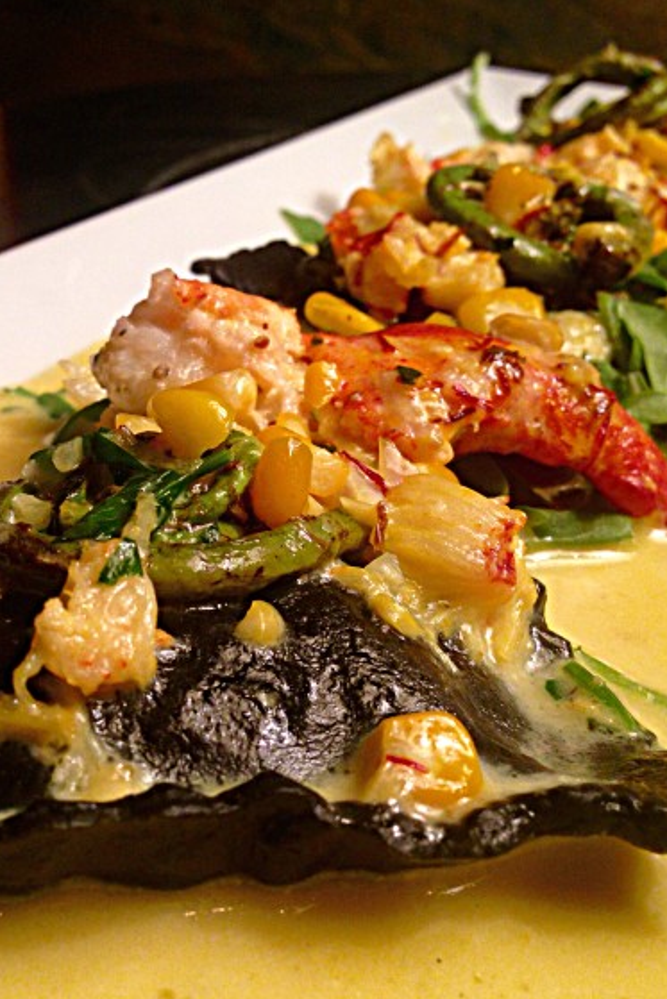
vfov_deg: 42.7
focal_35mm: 46
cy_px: 500
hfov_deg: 29.1
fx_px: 1278
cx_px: 227
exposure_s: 1/20
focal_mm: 4.12
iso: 80
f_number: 2.4
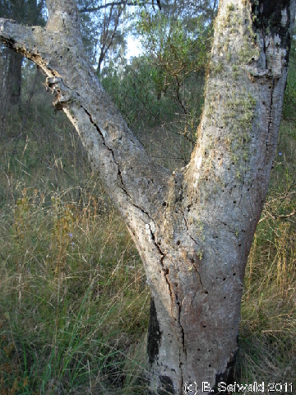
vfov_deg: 49.0
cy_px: 198
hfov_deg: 37.7
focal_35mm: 38
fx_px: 433
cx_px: 148
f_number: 2.9
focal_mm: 6.3
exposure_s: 1/78.3
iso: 79
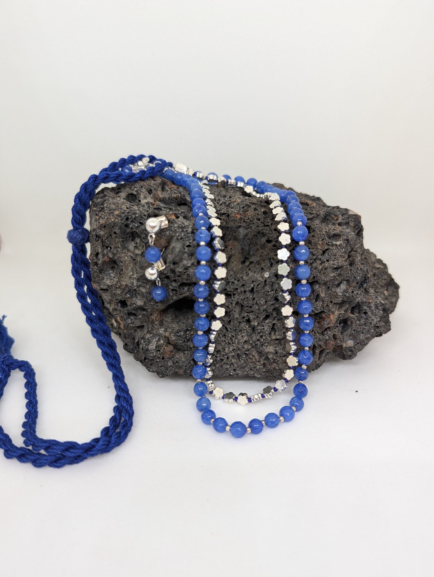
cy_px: 288
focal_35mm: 24
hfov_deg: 56.9
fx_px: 400
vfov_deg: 71.5
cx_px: 217
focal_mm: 6.9
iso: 169
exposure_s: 1/131
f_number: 1.68
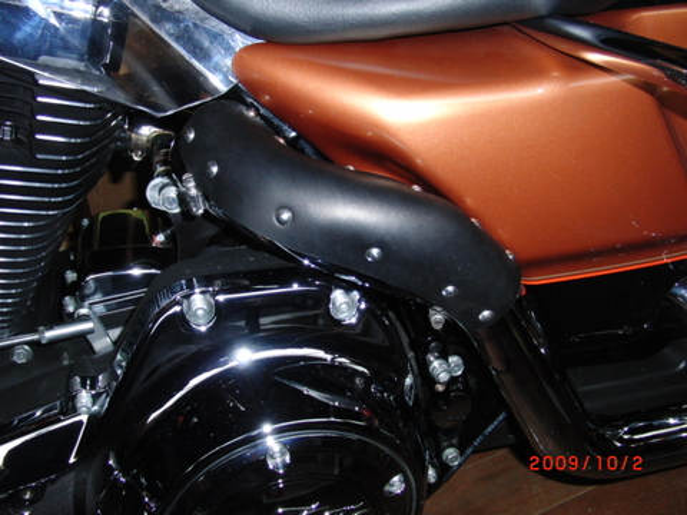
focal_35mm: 37
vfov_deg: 38.7
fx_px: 734
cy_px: 258
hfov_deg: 50.1
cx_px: 344
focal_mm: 6.42
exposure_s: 1/25
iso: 200
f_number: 3.6
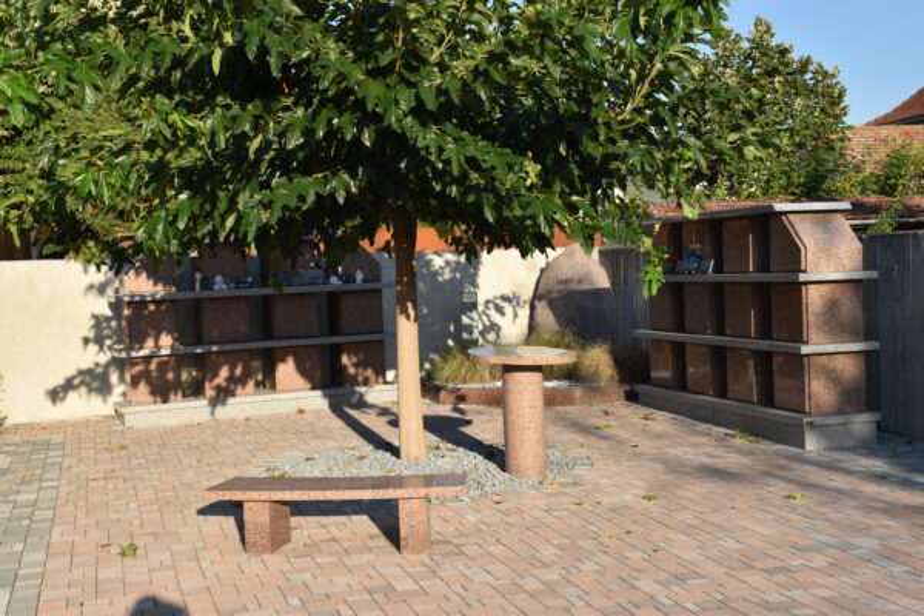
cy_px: 308
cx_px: 462
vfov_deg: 29.9
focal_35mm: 45
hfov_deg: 43.6
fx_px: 1155
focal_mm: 30
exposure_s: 1/200
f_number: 10
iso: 100
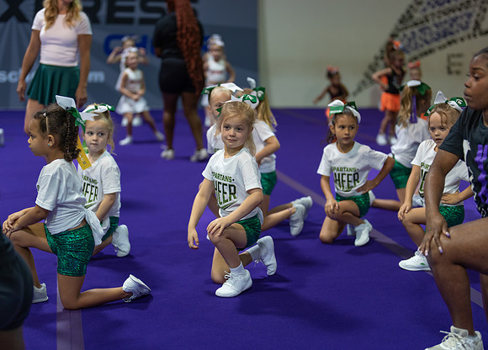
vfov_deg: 23.5
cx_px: 226
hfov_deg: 32.4
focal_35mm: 61
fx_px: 840
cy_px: 198
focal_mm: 50
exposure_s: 1/320
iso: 500
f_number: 1.2
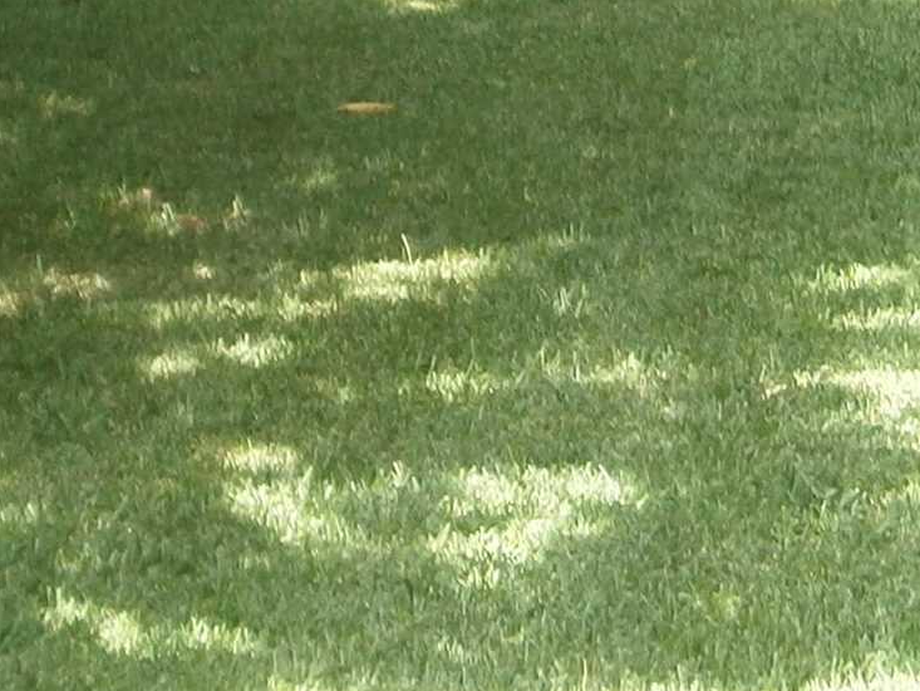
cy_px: -183
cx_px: 659
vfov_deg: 7.5
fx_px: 5237
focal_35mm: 197
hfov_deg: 10.0
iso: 80
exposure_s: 1/125
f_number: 3.4
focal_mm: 8.3
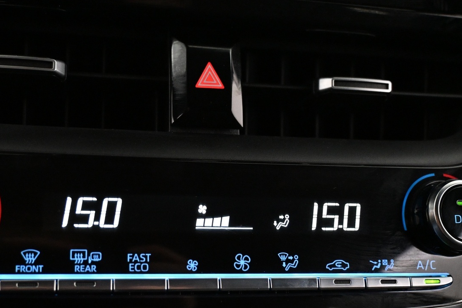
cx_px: 187
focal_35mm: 46
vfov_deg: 29.1
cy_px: 187
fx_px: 592
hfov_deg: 42.5
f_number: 3.8
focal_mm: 20.5
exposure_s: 1/60
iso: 4000
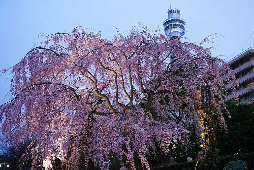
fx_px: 296
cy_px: 85
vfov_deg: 31.9
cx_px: 127
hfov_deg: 46.4
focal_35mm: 42
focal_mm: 28
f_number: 4.5
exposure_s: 1/50
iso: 2000
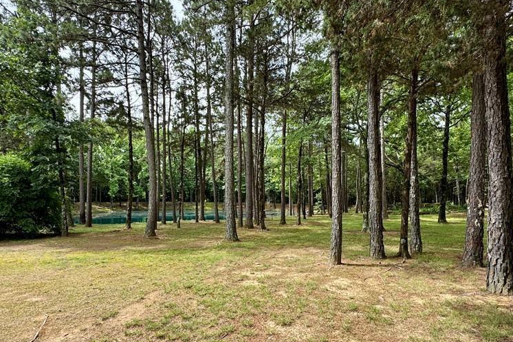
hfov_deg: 84.0
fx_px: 285
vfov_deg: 61.1
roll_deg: -0.2
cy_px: 213
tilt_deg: -2.7
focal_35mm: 20
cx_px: 254
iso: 40
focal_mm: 2.22
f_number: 2.2
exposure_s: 1/541
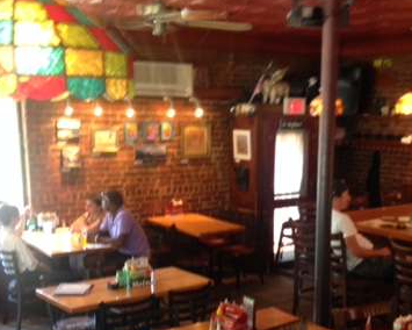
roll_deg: -0.5
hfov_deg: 32.2
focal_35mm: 58
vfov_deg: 25.9
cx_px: 273
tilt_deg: -13.2
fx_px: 707
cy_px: 248
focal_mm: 4.12
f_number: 2.4
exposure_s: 1/20
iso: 160
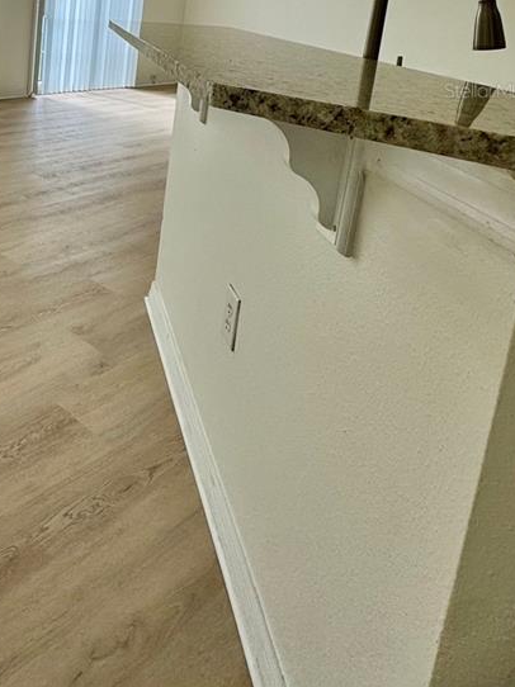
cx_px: -37
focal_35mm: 31
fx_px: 615
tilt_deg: -9.7
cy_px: 90
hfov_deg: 38.5
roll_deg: -2.3
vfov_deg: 52.5
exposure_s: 1/180
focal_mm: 2.22
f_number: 2.2
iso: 40
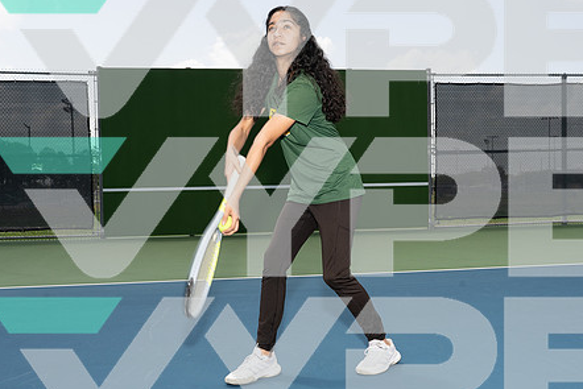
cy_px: 208
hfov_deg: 46.3
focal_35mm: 42
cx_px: 324
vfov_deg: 31.9
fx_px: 680
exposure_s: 1/250
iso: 160
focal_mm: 32
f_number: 10
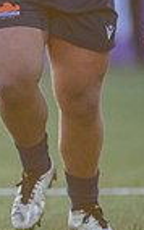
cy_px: -74
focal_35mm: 2094
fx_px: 13122
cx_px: -290
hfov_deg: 0.6
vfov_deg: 1.0
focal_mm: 400
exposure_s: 1/2500
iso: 3200
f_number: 2.8
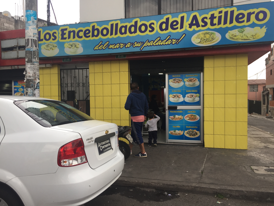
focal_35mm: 29
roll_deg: +0.2
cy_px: 103
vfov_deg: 48.2
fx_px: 230
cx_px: 137
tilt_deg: -0.8
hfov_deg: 61.7
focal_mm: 4.15
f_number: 2.2
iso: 32
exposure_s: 1/120
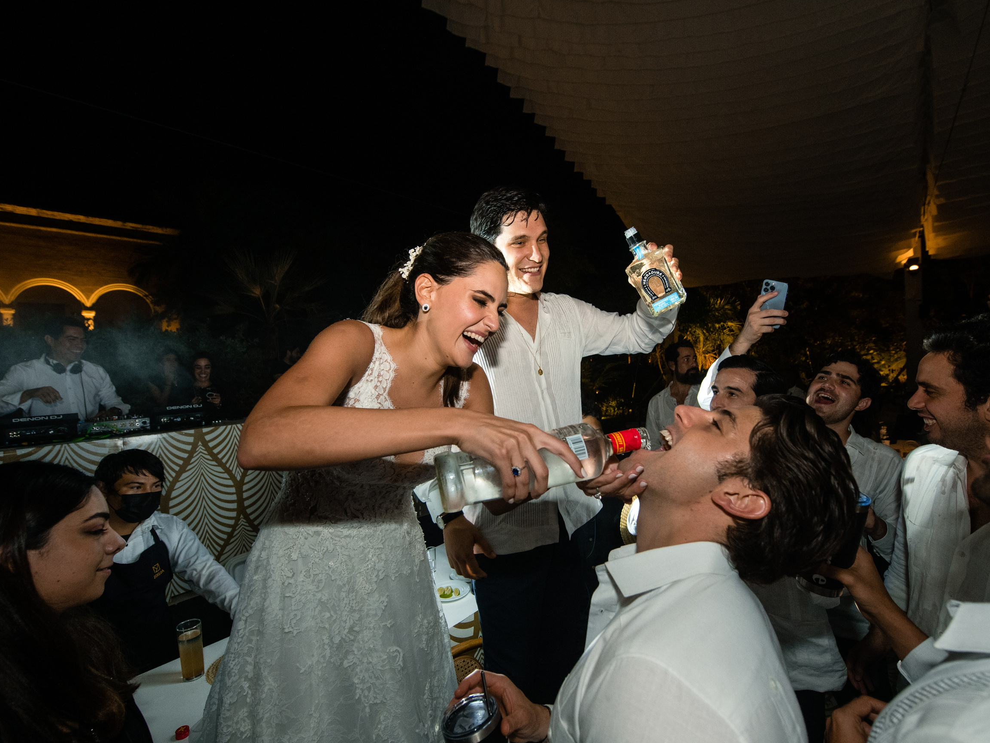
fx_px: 458
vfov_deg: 78.1
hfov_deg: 94.4
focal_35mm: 16
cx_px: 519
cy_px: 381
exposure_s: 1/250
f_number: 4.5
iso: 2000
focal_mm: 14
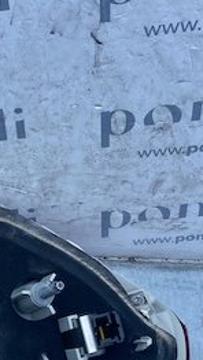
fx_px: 660
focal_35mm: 69
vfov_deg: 28.4
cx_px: -37
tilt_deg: -61.0
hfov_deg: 16.8
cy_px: 371
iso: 32
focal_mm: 4.25
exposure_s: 1/912
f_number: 1.8
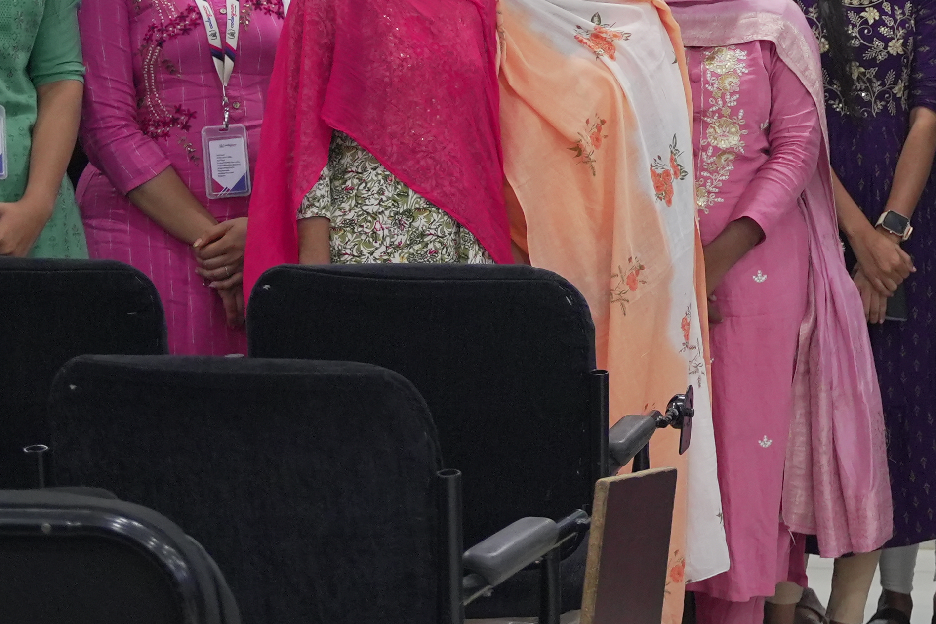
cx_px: 1075
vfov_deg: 8.5
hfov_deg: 12.5
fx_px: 4191
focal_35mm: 161
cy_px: 31
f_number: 2.8
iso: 2000
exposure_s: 1/125
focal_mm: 43.6
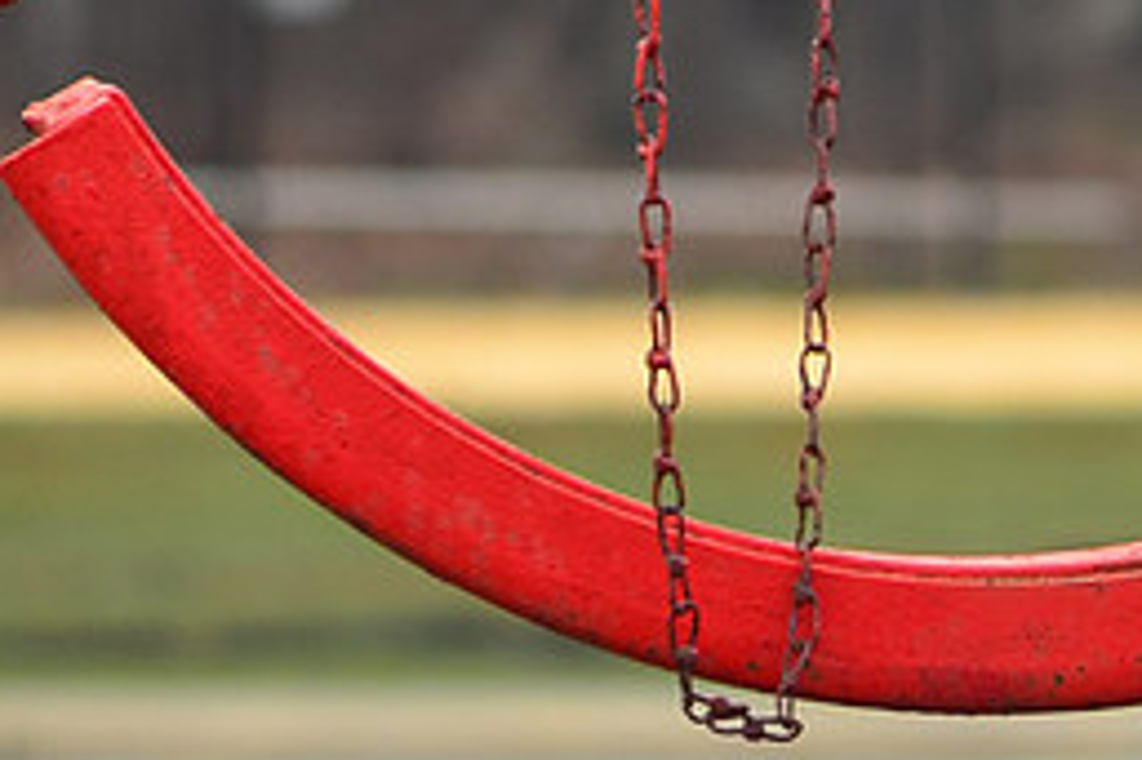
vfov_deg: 1.0
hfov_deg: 1.5
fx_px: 42669
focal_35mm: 1346
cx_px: 1222
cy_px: -456
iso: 100
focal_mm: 210
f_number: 5.3
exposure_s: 1/60
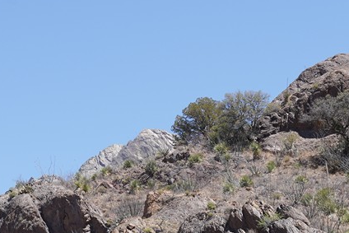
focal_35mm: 198
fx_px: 1920
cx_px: 272
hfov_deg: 10.4
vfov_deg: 6.7
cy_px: 499
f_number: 13
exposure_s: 1/100
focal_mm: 42
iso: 100
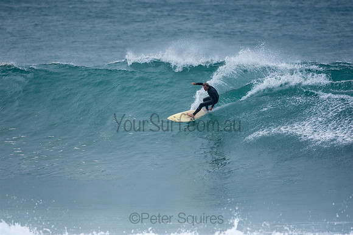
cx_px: 176
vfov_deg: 1.8
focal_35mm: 750
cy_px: 118
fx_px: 7356
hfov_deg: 2.7
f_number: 5.6
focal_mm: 500
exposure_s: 1/1250
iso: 320
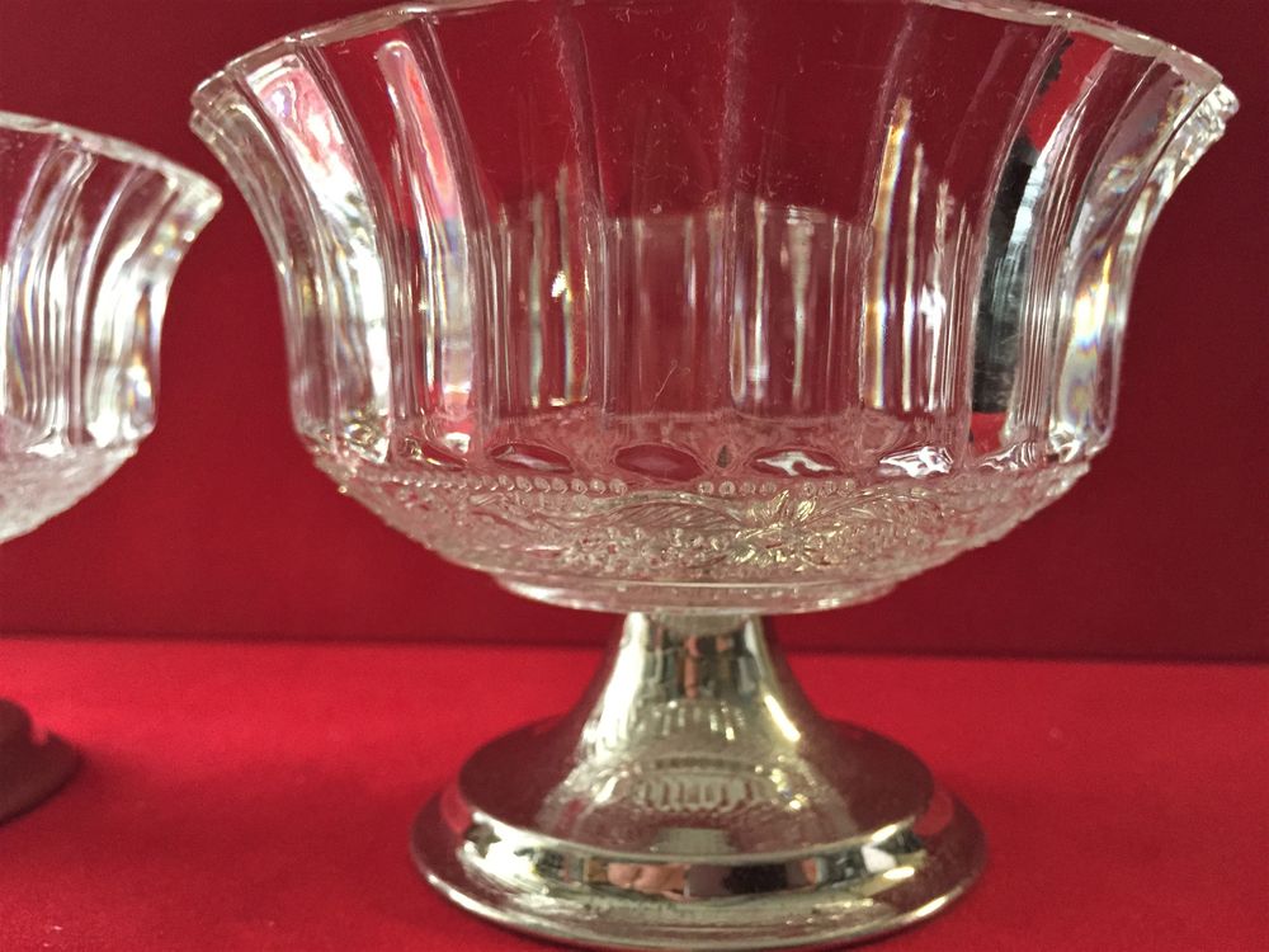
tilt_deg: -4.5
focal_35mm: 29
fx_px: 1063
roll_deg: -1.2
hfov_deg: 61.7
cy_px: 476
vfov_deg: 48.2
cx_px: 634
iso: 250
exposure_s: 1/25
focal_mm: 4.15
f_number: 2.2
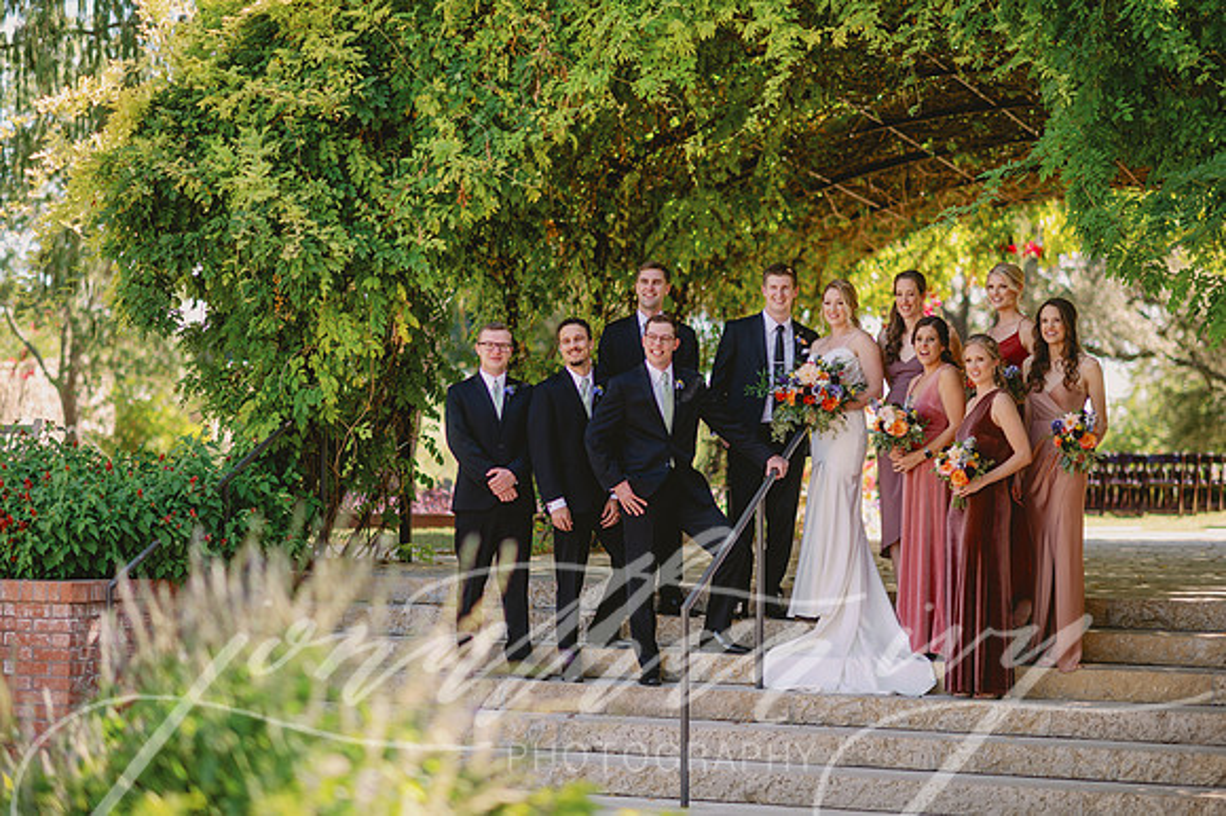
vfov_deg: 16.1
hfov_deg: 23.9
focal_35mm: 85
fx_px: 2893
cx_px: 613
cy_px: 408
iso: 50
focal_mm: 85
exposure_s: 1/640
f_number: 1.8
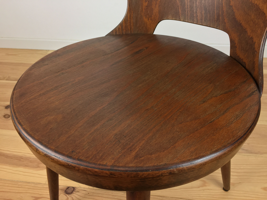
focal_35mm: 29
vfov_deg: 48.2
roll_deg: +3.1
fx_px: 224
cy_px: 100
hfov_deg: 61.7
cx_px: 134
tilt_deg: -37.7
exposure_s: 1/33
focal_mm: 4.15
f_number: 2.2
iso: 32
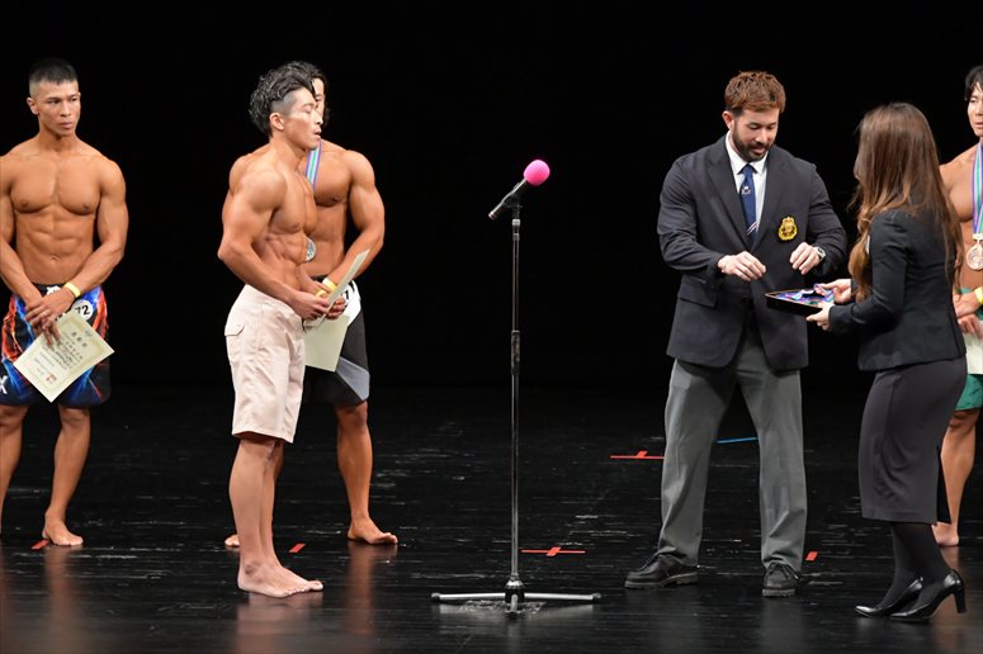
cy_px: 327
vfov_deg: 5.4
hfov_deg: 8.1
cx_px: 492
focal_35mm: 255
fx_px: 6960
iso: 3200
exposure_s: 1/400
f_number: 5.6
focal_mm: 170
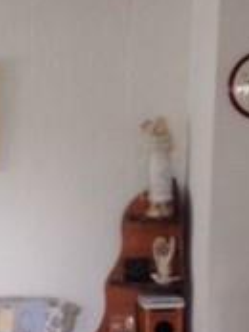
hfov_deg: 11.9
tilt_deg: -10.4
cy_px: 358
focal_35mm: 122
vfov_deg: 15.7
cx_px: -47
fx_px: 1169
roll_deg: -0.7
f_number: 2.4
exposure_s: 1/20
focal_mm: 4.12
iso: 160
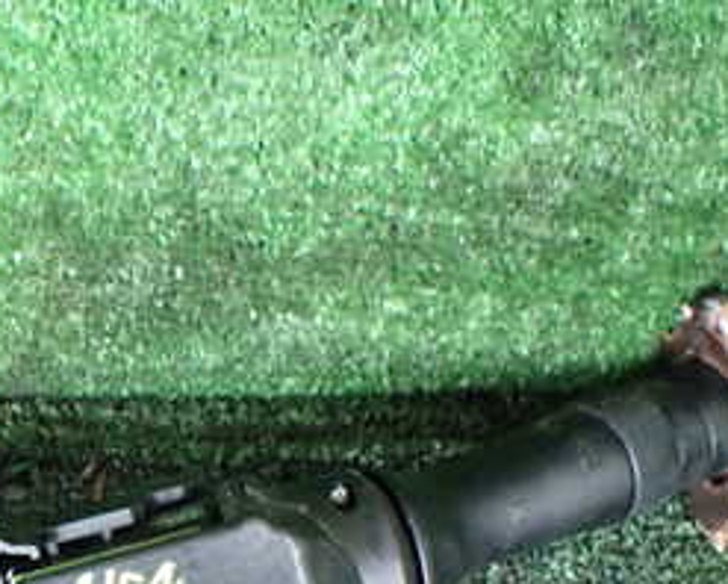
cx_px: -47
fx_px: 1531
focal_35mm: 71
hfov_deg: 25.1
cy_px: 522
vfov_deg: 21.1
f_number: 2.3
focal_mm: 5.4
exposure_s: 1/50
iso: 800
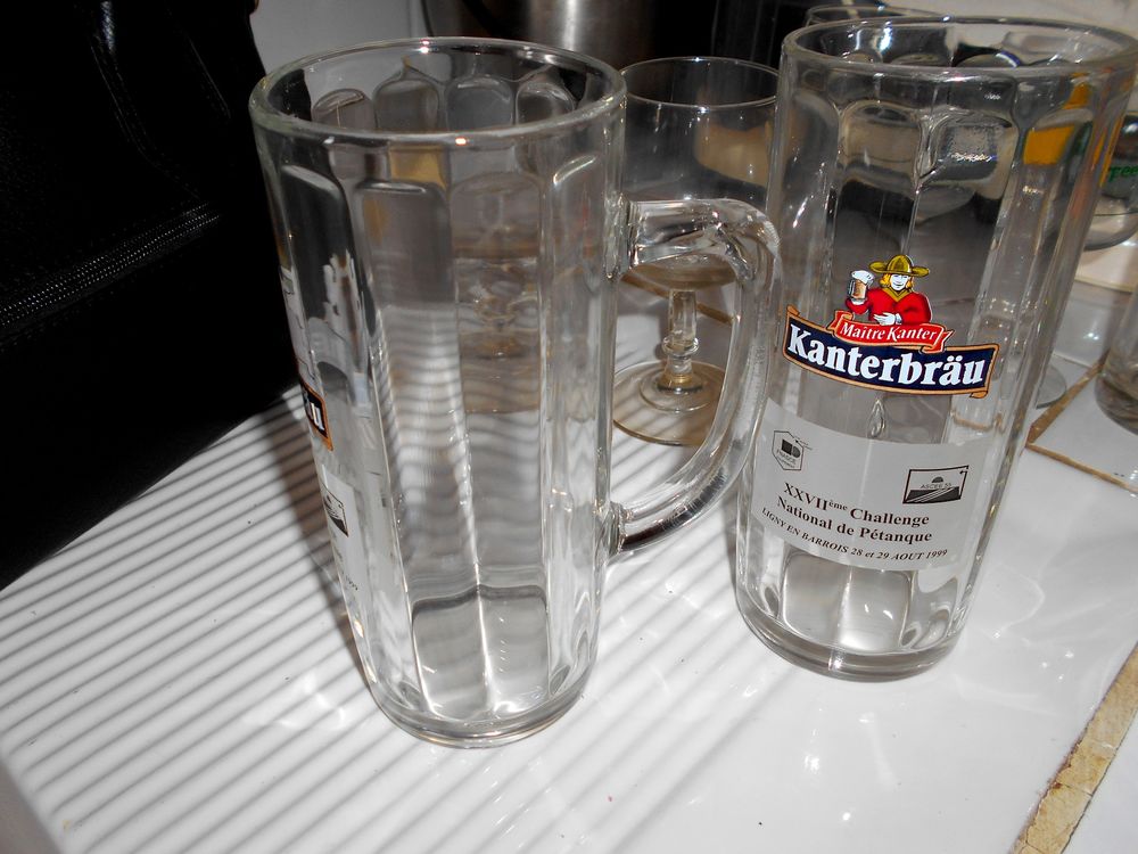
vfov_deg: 53.1
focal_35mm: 26
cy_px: 427
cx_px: 569
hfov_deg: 67.3
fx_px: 855
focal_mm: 4.6
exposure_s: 1/25
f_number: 3.2
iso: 80
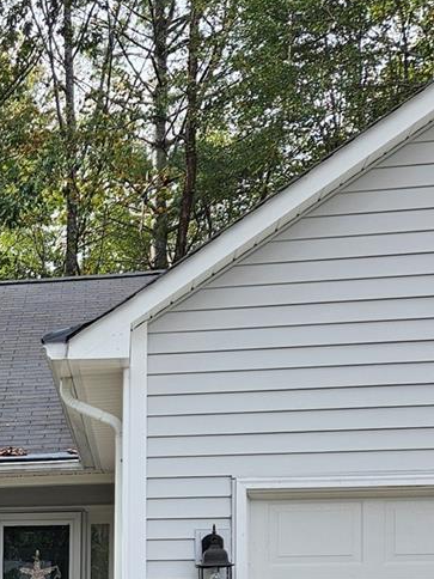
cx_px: -139
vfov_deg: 24.6
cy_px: 657
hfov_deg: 18.7
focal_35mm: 73
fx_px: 1220
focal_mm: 5.4
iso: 25
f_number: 1.8
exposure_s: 1/283
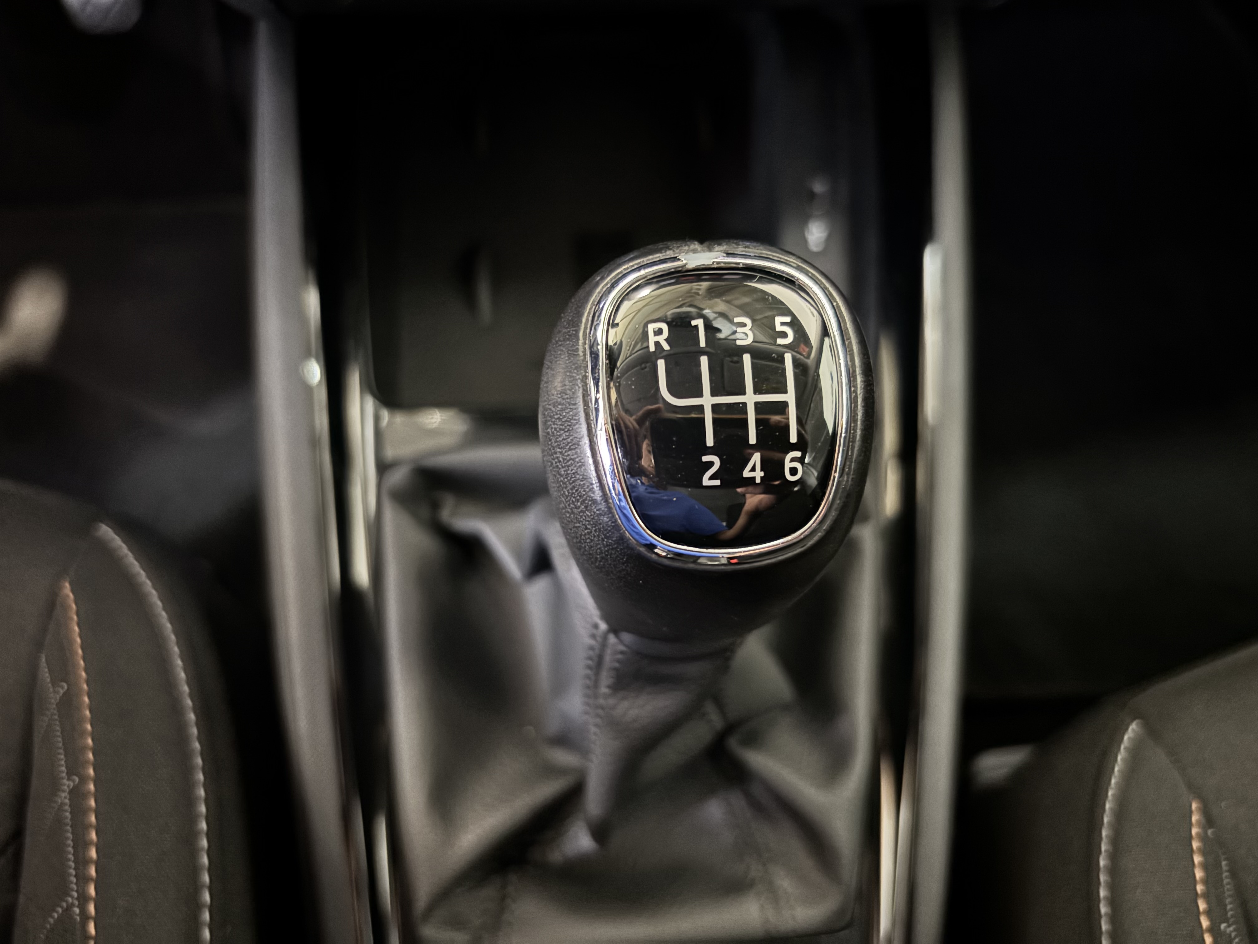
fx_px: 945
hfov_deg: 67.3
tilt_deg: -59.2
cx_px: 629
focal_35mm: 26
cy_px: 472
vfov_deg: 53.1
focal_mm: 5.96
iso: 800
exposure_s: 1/9
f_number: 1.6
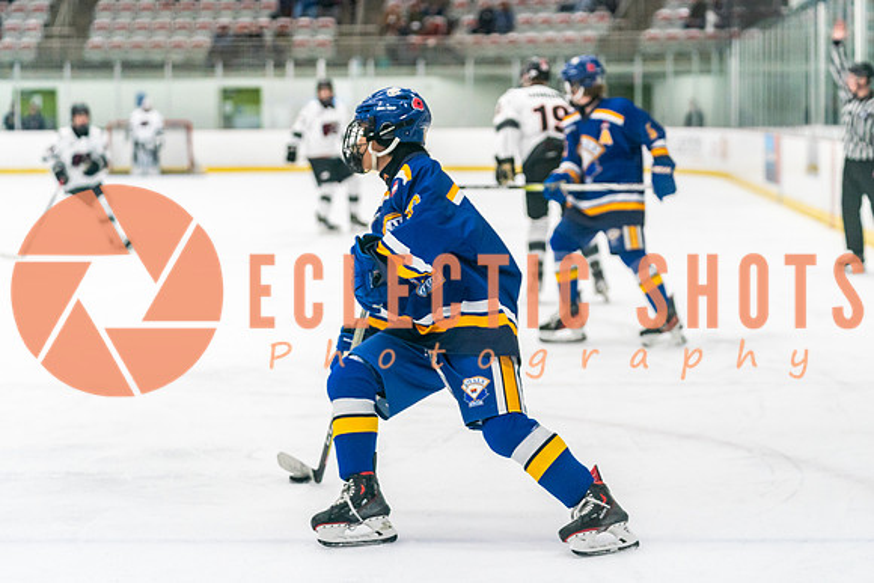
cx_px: 490
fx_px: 2305
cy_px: 262
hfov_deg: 21.5
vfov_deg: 14.4
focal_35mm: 95
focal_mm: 83
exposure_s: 1/1250
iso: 3200
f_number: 2.8
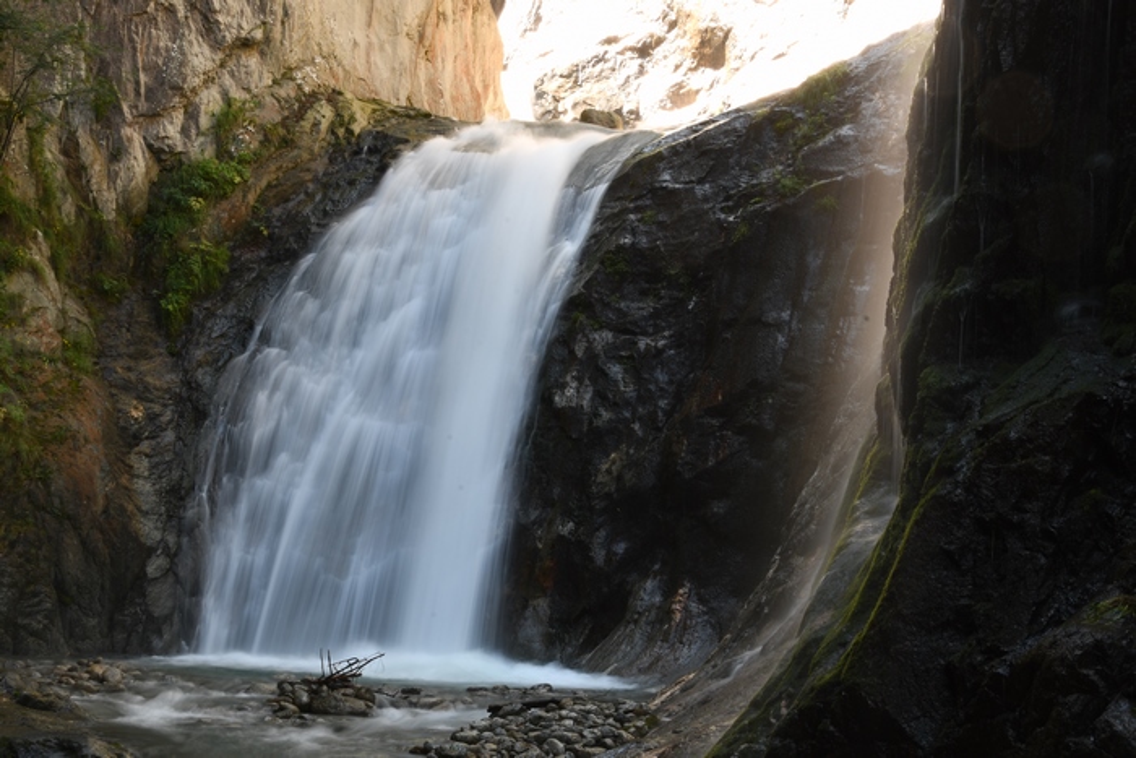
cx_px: 568
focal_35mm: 75
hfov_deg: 27.0
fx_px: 2367
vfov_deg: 18.2
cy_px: 379
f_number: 22
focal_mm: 50
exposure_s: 1/1.6
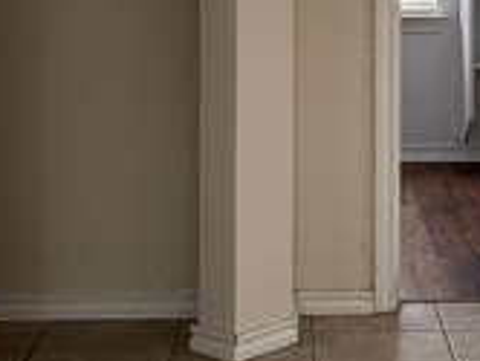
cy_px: -35
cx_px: 379
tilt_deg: -3.4
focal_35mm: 100
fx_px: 1389
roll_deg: +0.1
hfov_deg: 19.4
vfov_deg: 14.5
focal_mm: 5.96
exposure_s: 1/121
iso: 32
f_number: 1.6
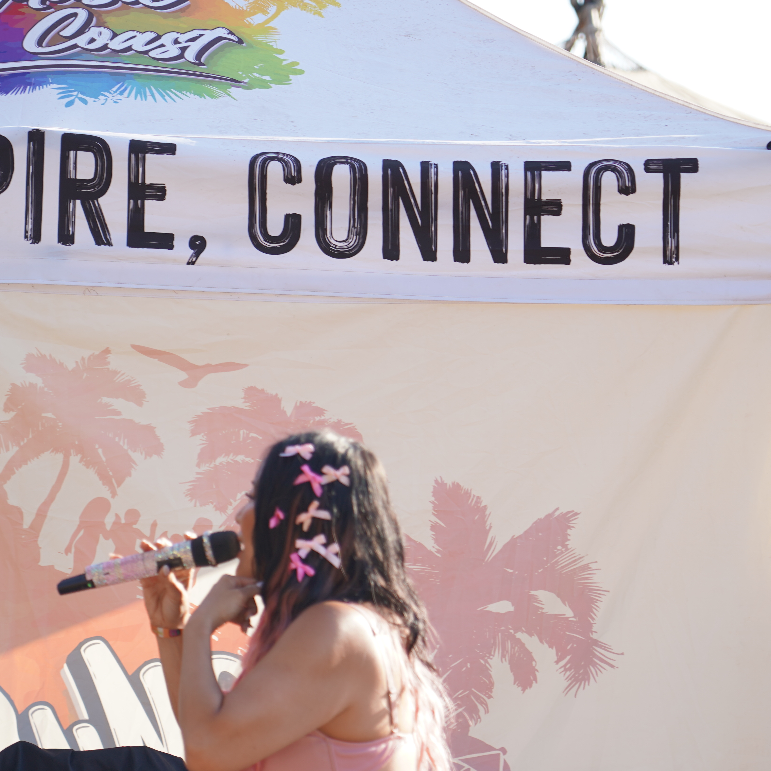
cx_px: 343
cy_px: 460
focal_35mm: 164
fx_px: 4133
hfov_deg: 10.7
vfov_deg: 10.7
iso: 100
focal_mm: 105
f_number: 4
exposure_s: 1/200
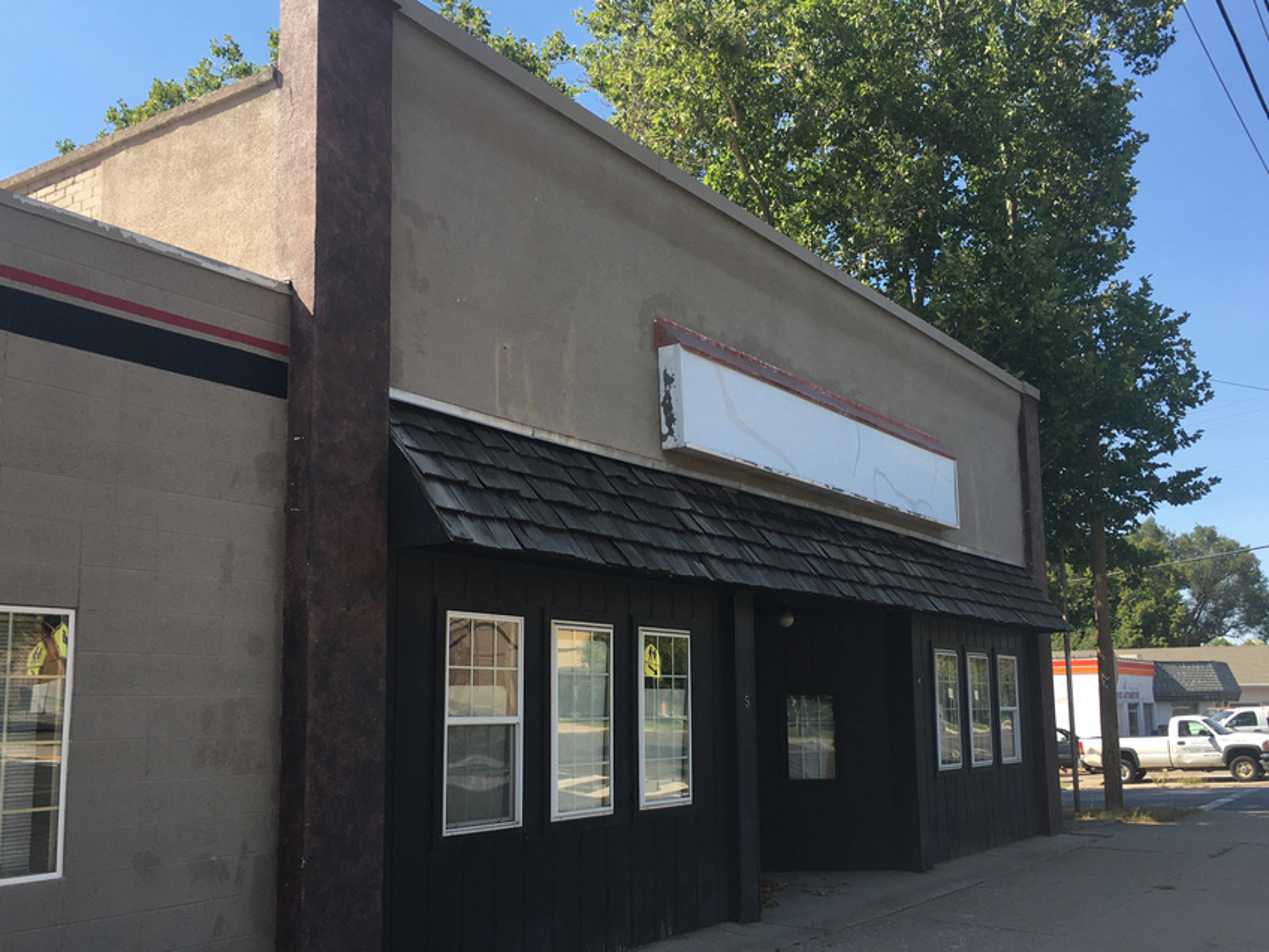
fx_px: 1283
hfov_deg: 52.6
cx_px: 636
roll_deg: +1.3
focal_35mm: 35
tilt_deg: +8.4
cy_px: 525
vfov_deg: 40.6
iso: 25
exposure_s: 1/620
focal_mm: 4.15
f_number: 2.2
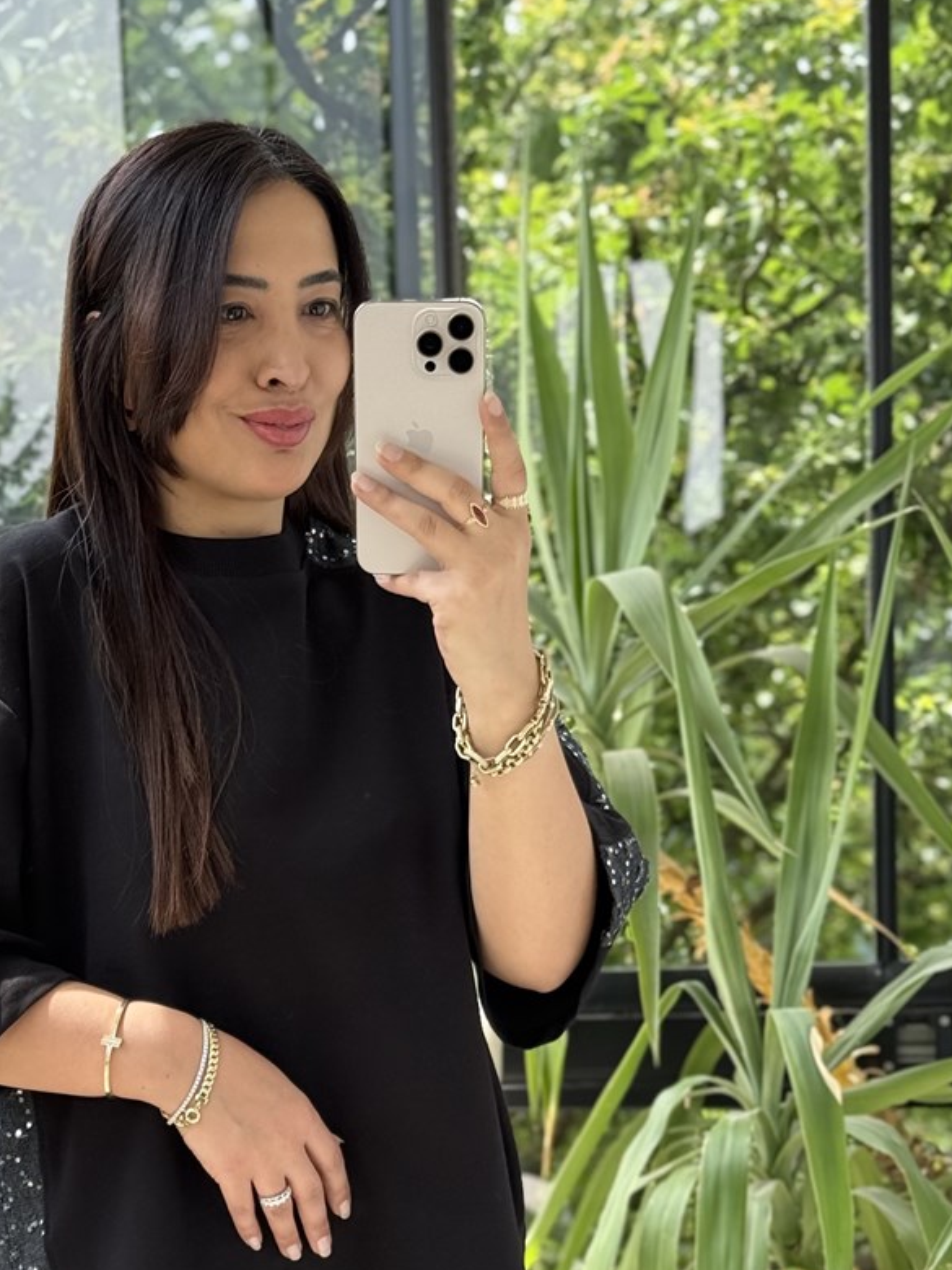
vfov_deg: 23.4
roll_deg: +2.7
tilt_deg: -20.7
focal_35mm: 82
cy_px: 1048
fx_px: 3007
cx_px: 312
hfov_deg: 17.9
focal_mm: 6.76
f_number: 1.78
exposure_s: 1/333
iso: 100
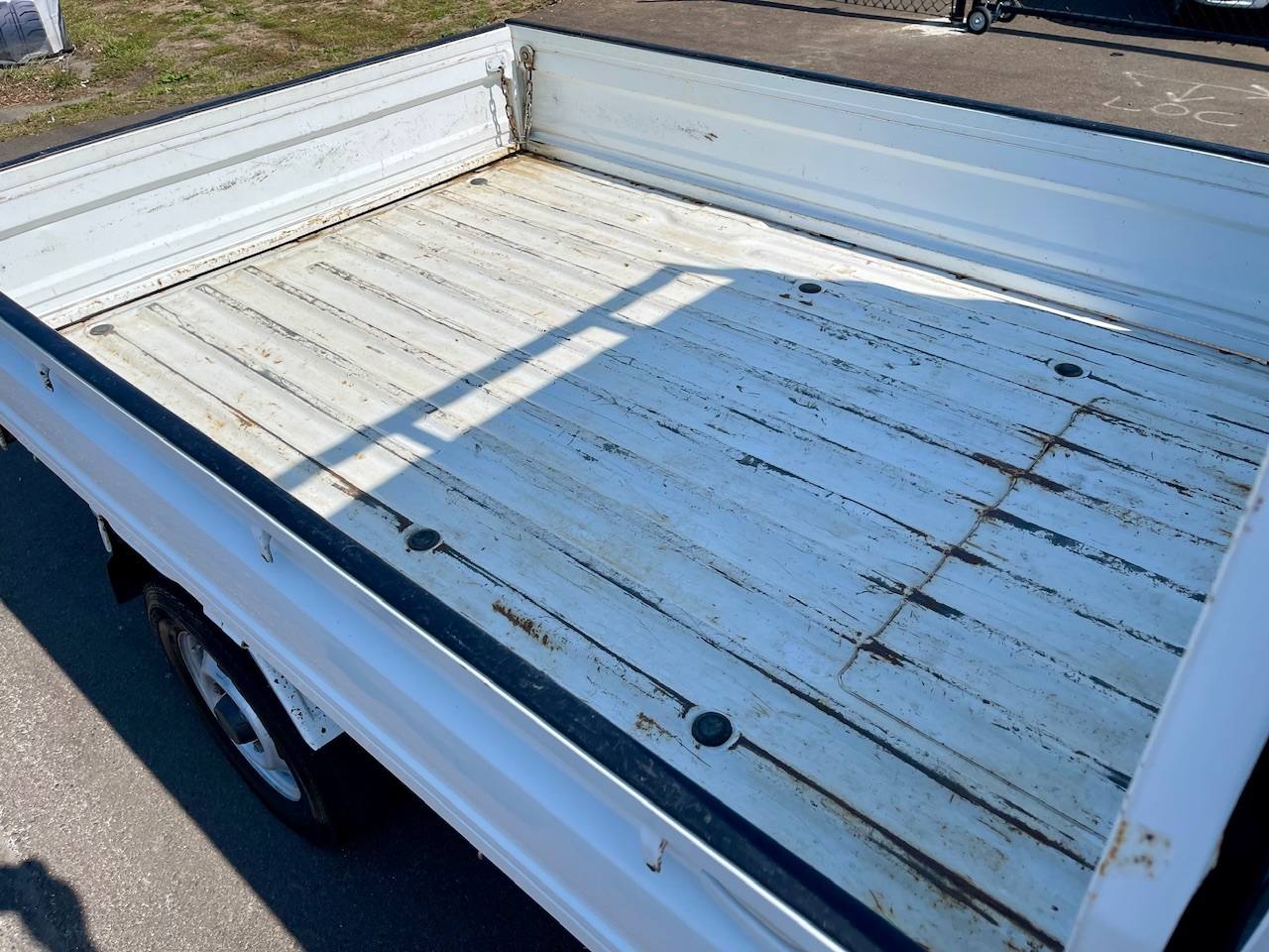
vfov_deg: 54.9
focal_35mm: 25
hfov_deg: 69.4
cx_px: 634
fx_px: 916
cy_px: 476
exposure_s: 1/5618
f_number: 1.6
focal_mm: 5.1
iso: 32
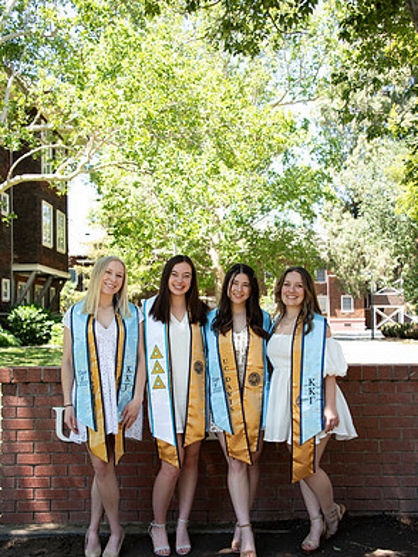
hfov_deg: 34.4
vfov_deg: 44.7
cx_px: 210
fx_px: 675
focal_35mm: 42
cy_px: 298
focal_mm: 38
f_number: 5.6
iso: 640
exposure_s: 1/400
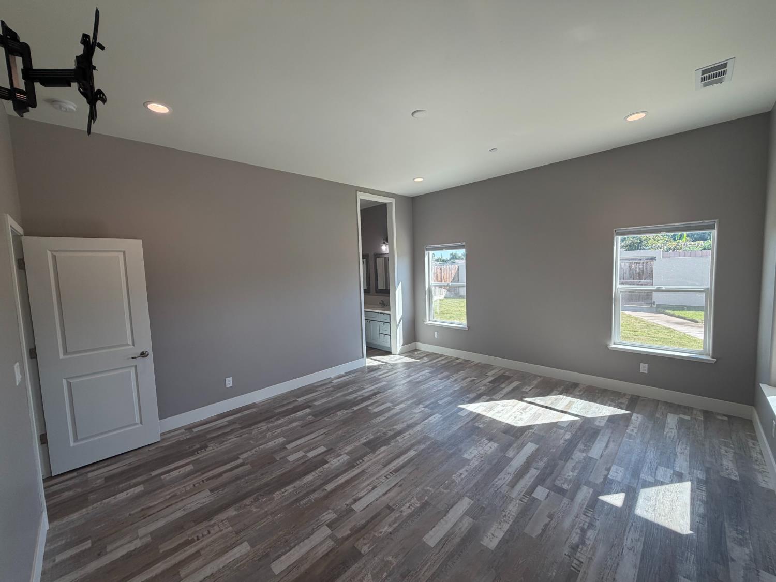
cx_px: 388
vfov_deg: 85.7
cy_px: 291
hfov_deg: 102.1
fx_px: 314
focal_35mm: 14
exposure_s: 1/120
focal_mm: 2.22
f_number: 2.2
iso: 50
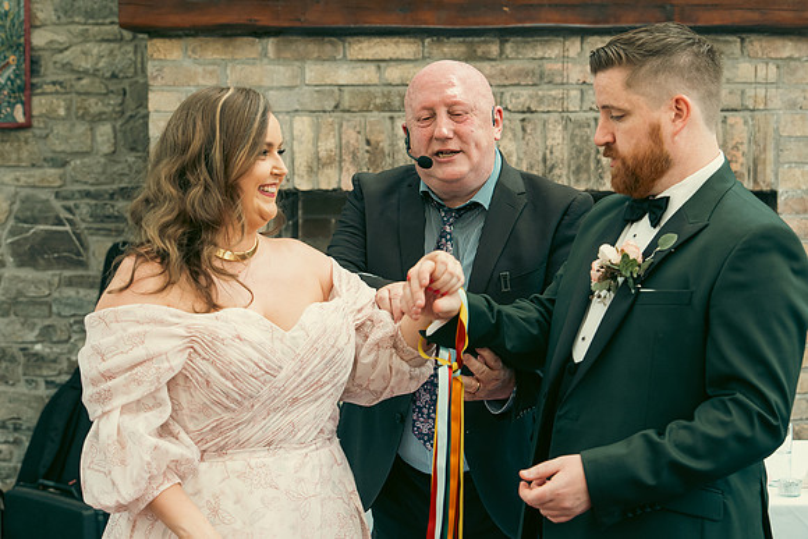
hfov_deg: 25.7
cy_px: 270
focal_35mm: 79
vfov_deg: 17.3
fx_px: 1773
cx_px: 404
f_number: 3.5
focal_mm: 53
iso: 500
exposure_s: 1/200
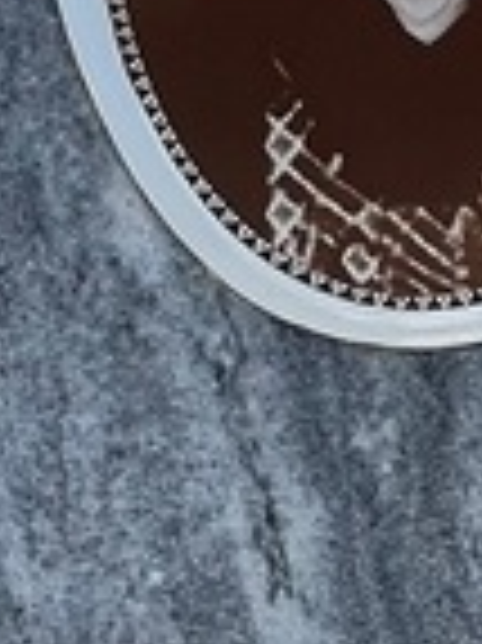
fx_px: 8014
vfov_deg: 4.5
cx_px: 428
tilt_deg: -28.7
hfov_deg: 3.4
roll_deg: -0.9
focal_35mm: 431
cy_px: 1279
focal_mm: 9
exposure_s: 1/368
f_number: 2.8
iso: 32
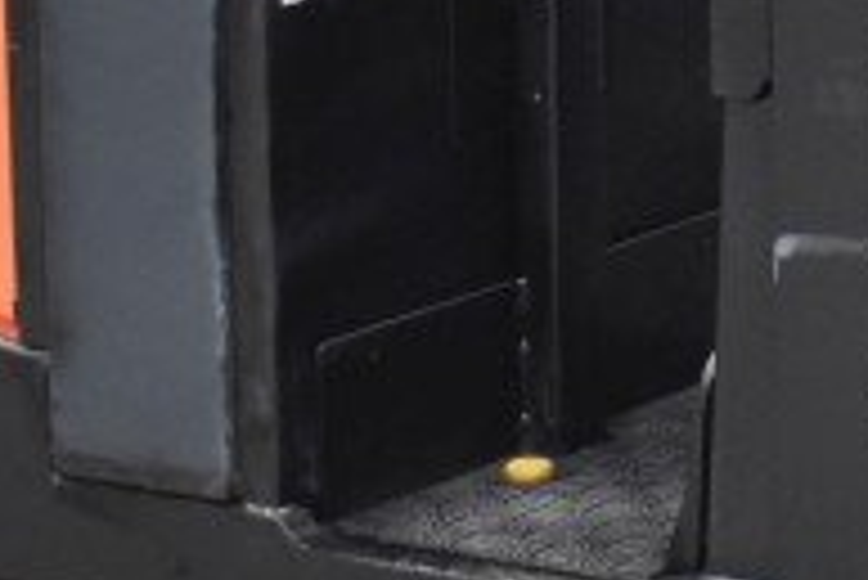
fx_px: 5166
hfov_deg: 9.1
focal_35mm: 214
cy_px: -193
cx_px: 1651
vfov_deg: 6.4
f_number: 4.5
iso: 1600
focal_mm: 23
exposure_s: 1/30
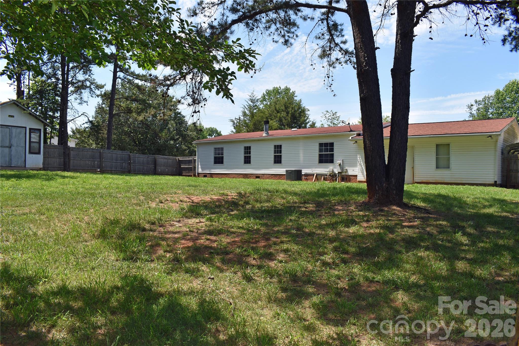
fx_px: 389
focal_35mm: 27
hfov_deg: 67.4
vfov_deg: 47.9
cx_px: 260
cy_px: 173
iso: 100
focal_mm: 18
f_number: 9
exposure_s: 1/200
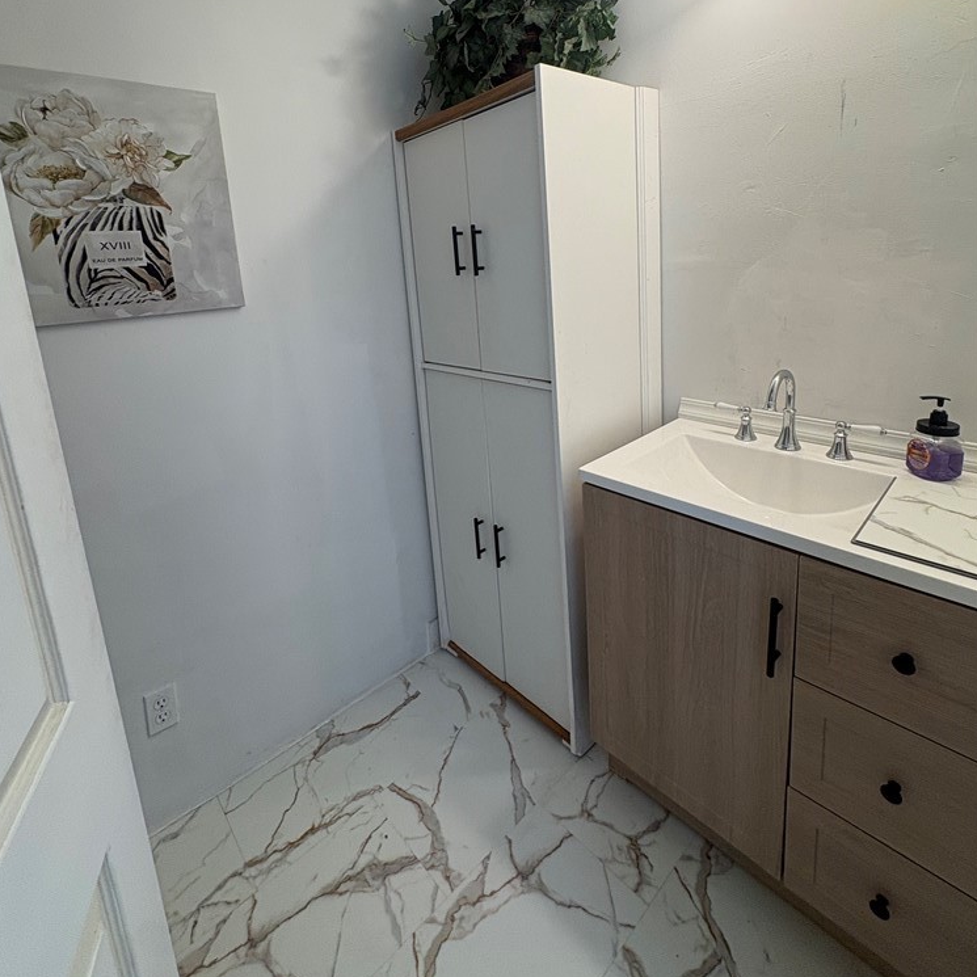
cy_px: 365
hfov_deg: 84.0
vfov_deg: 82.3
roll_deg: +2.9
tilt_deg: -10.5
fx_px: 543
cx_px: 479
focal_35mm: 17
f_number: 2.2
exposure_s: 1/120
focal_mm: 2.22
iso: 125
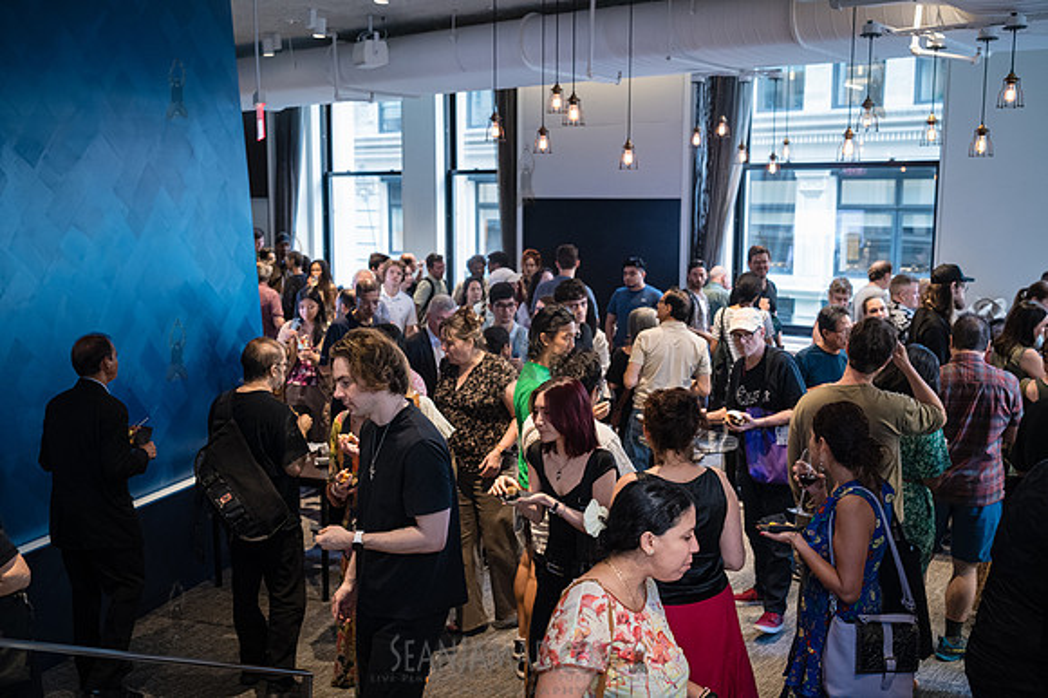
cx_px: 524
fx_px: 1018
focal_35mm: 35
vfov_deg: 37.8
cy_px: 349
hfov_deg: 54.5
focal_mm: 35
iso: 5000
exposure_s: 1/200
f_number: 3.5
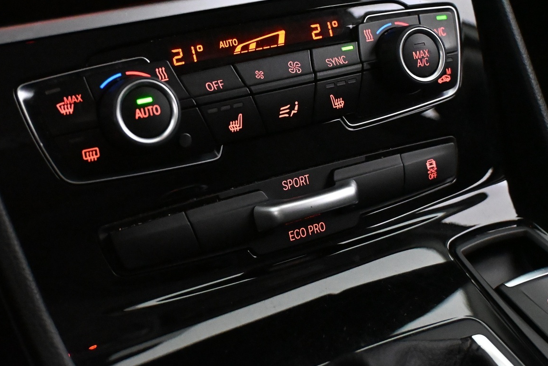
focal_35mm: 56
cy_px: 124
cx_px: 237
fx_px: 853
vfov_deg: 24.1
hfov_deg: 35.5
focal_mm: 26.5
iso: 10000
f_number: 4.5
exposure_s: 1/60
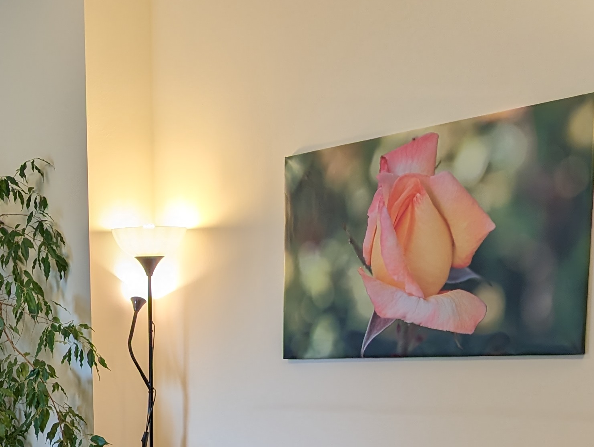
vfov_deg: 20.4
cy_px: 581
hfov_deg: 28.5
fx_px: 1134
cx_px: 93
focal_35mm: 66
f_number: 1.68
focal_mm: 6.9
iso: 28
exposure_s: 1/50
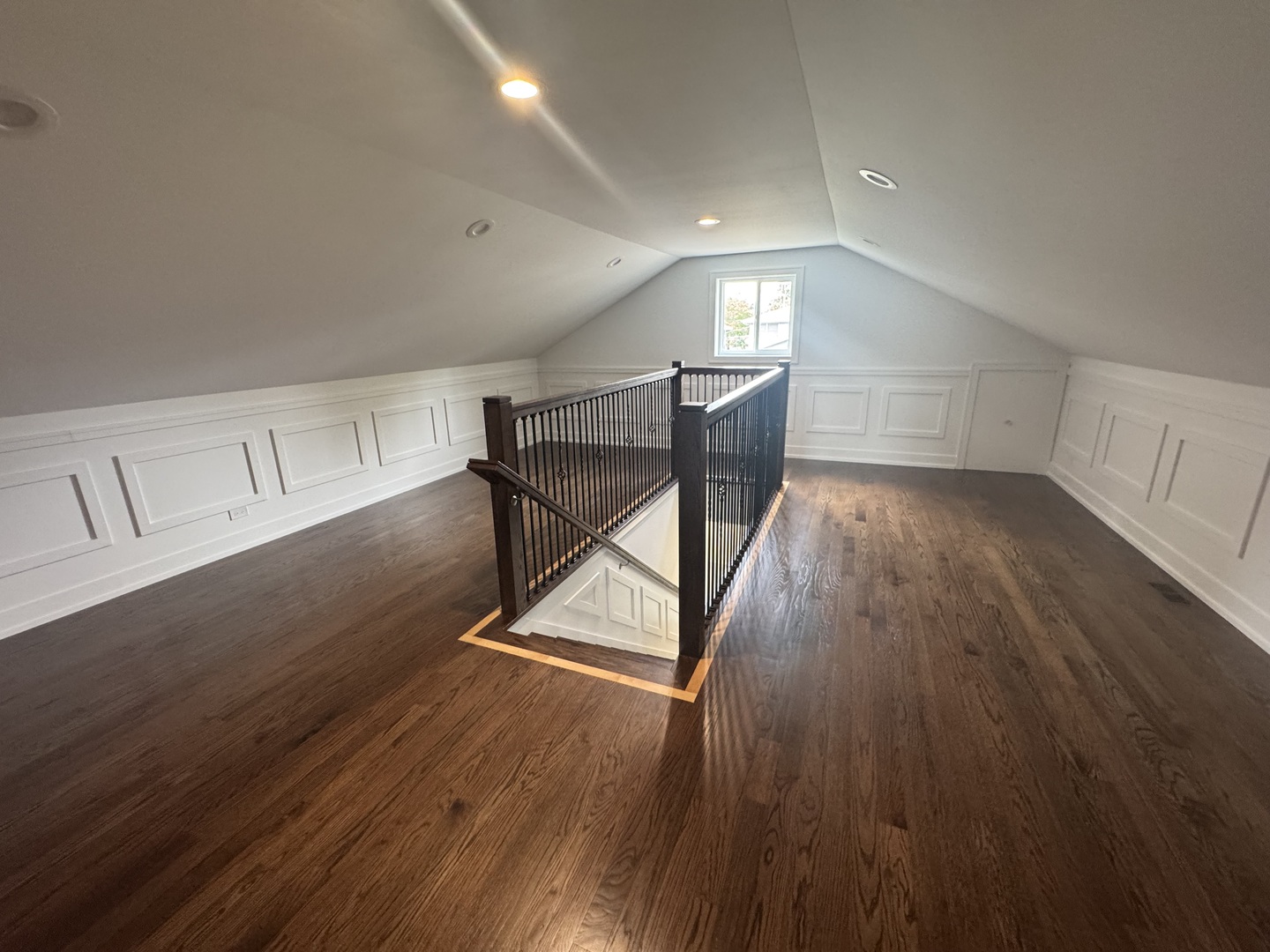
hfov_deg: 102.1
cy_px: 476
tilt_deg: -15.0
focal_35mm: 14
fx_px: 514
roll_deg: +2.5
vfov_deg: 85.7
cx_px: 635
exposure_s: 1/60
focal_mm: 2.22
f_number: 2.2
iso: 320
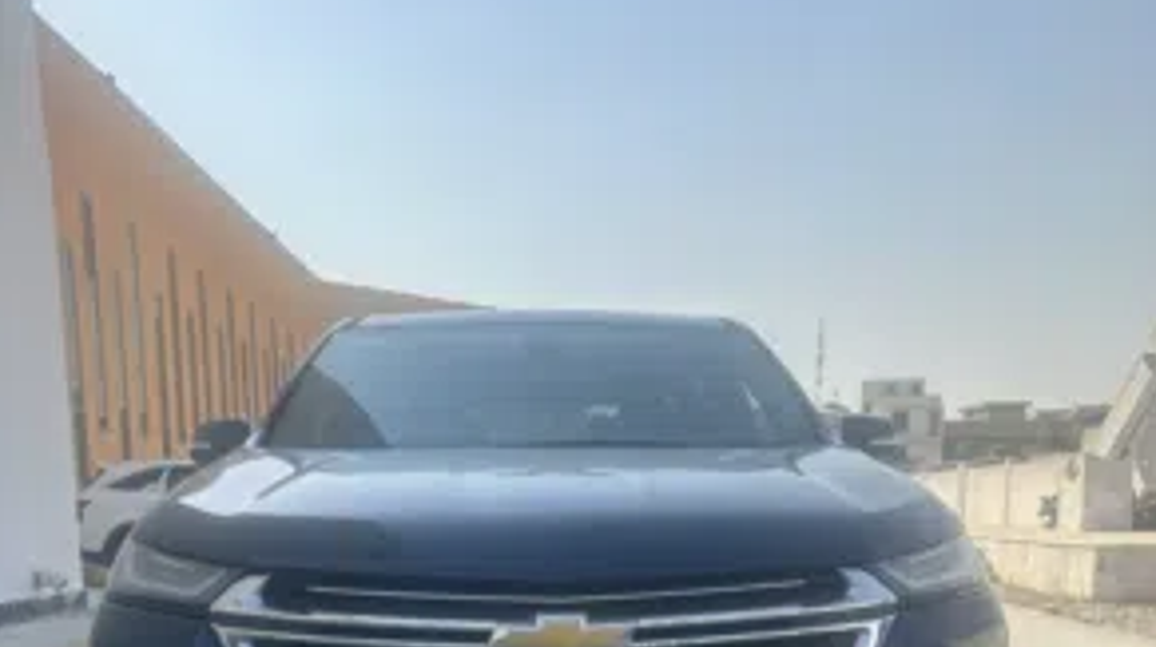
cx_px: 584
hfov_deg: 55.3
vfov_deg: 29.7
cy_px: 699
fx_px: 1102
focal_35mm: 36
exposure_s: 1/3717
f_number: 1.78
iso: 80
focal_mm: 6.86
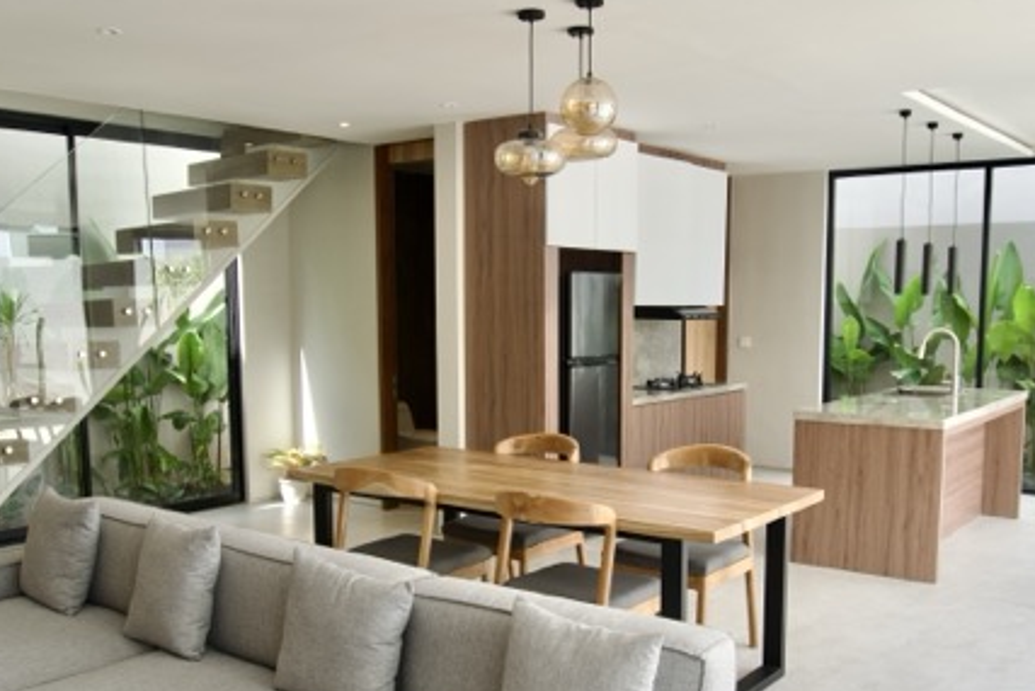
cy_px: 426
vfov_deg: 36.7
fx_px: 1035
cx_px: 531
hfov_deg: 53.1
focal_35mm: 36
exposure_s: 1/160
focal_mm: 16
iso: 200
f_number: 4
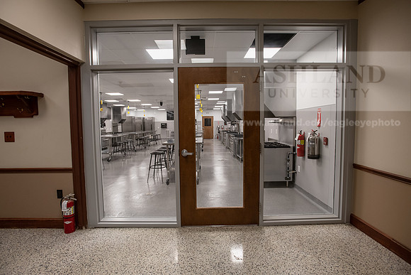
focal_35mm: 19
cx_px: 206
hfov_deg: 86.9
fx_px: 217
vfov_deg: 64.6
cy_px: 138
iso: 1000
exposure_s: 1/125
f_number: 5
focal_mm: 19
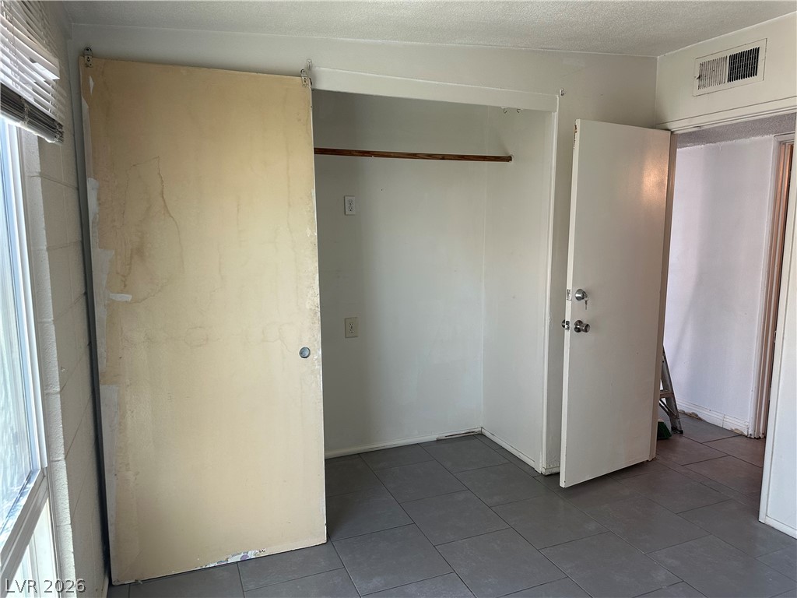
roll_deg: +0.1
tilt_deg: -7.9
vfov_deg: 56.8
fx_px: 553
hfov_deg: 71.6
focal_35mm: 24
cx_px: 398
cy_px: 299
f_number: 1.78
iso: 125
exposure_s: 1/120
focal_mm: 6.86
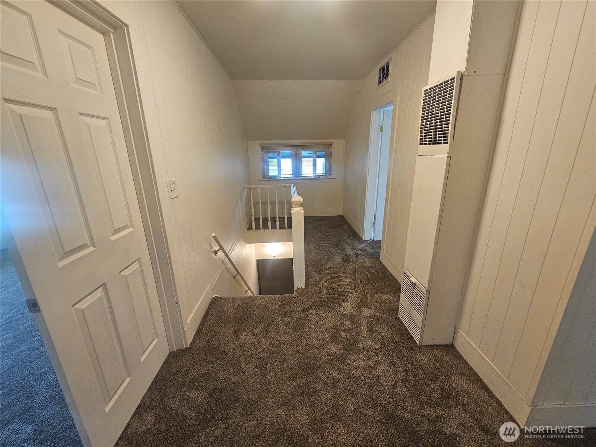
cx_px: 298
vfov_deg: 89.9
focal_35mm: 13
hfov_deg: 106.2
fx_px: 224
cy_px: 224
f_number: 2.2
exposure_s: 1/60
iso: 320
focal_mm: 2.2
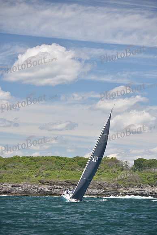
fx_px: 883
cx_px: 78
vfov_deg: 15.2
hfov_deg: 10.2
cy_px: 118
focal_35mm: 135
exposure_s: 1/1000
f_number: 4
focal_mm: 135
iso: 200
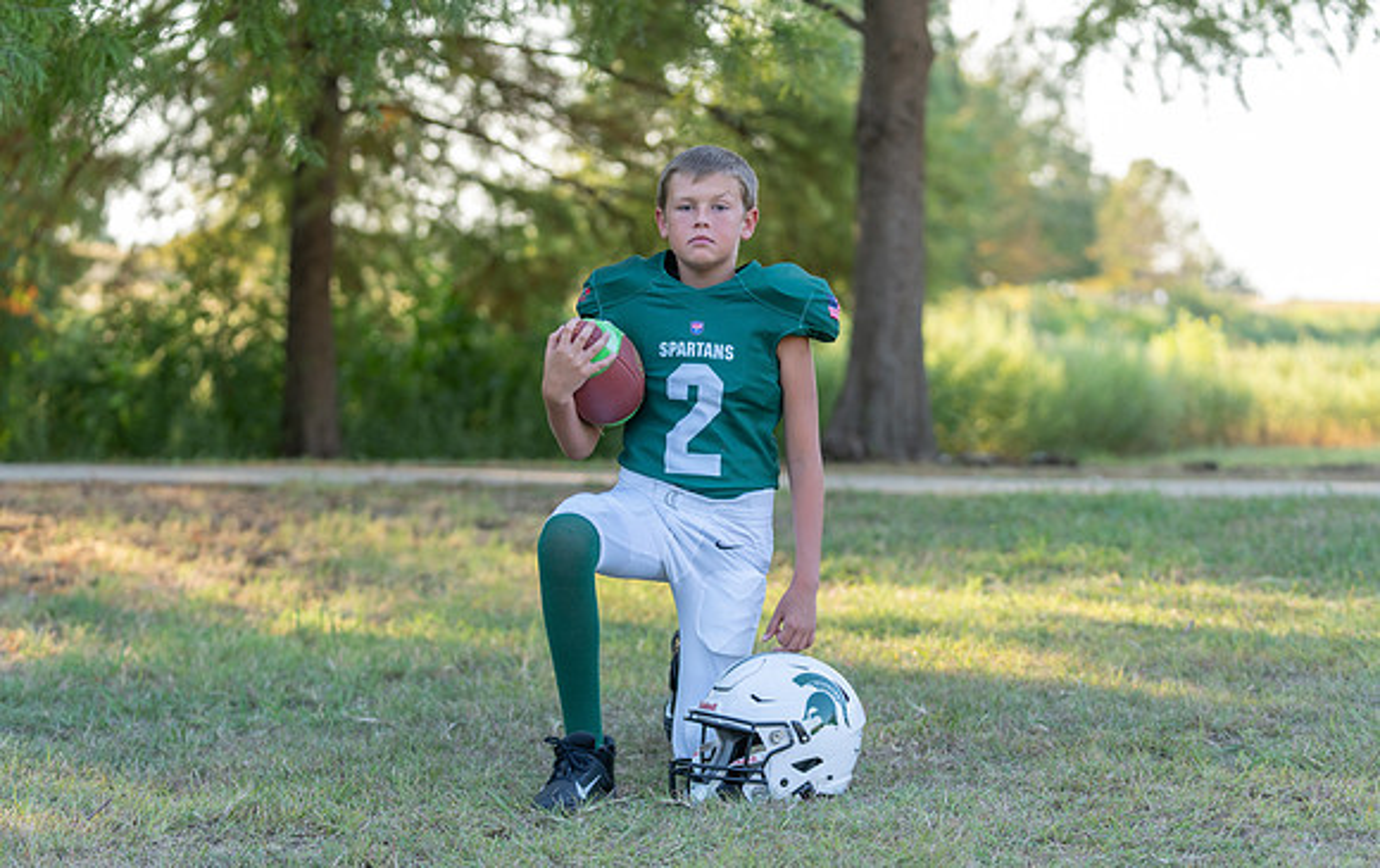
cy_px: 447
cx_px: 699
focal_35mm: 87
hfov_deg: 23.8
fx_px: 3274
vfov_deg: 15.1
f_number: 2.8
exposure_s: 1/320
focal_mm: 81
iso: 160
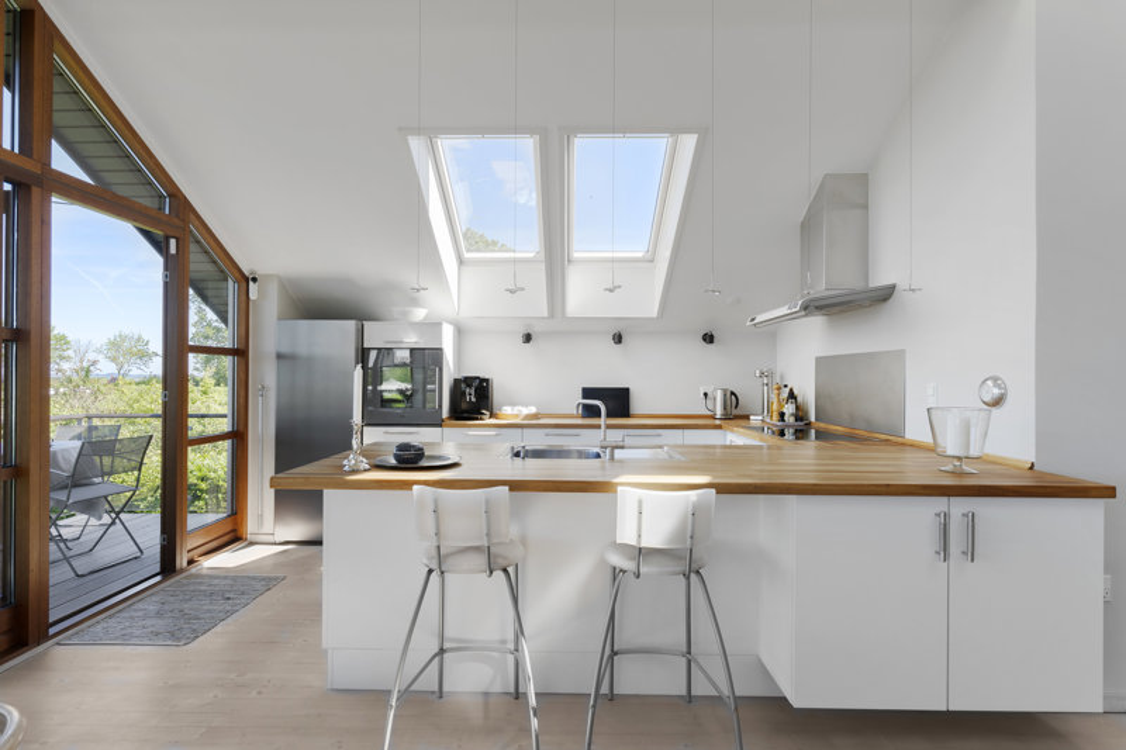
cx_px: 563
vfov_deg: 67.4
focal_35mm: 18
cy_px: 375
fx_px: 563
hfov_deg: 90.0
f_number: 8
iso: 160
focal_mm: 12
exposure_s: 1/13
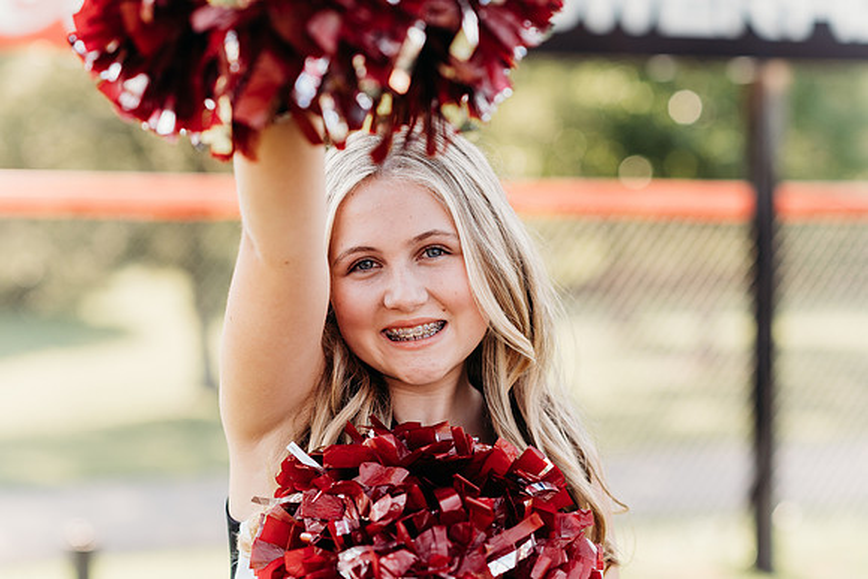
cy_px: 290
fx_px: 2050
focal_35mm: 85
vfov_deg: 16.1
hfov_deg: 23.9
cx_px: 434
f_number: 2.8
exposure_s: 1/500
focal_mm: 85
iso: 200
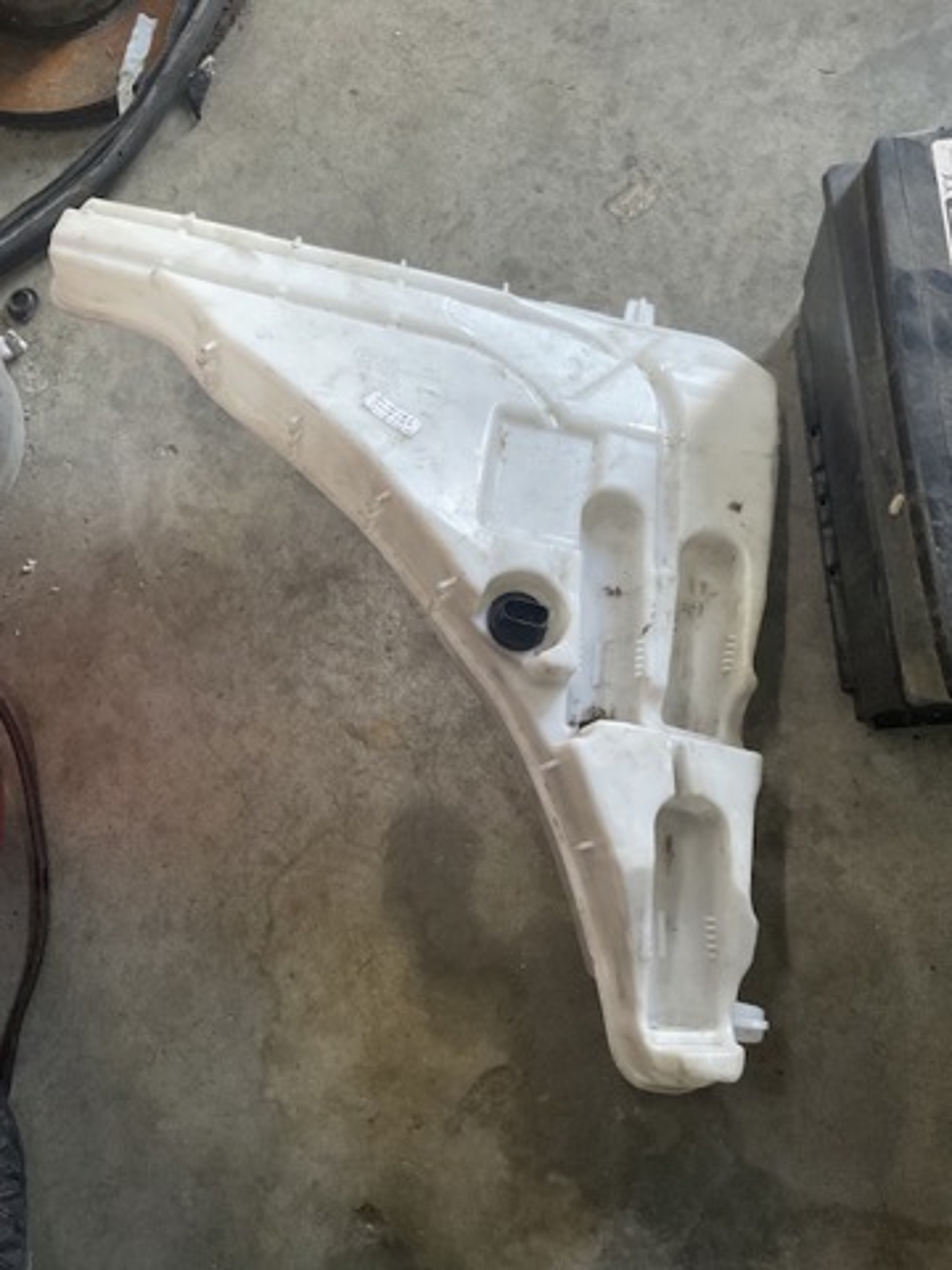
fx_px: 1063
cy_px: 635
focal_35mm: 29
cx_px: 476
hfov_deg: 48.2
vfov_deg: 61.7
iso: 200
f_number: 1.8
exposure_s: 1/50
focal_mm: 3
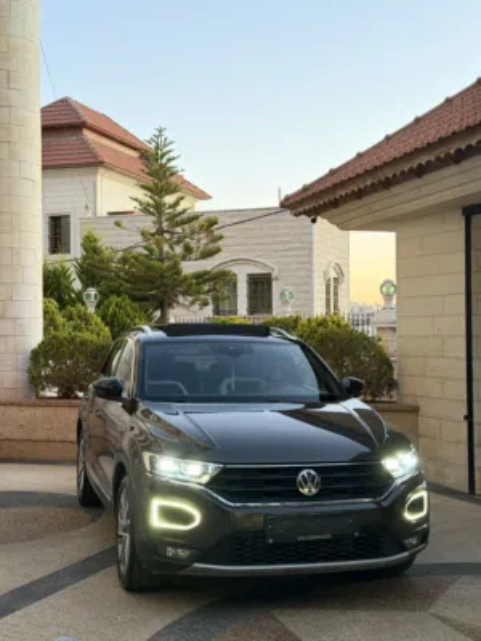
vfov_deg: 39.7
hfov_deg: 30.3
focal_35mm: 48
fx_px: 889
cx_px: 240
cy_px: 320
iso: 500
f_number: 1.78
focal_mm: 6.76
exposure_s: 1/33
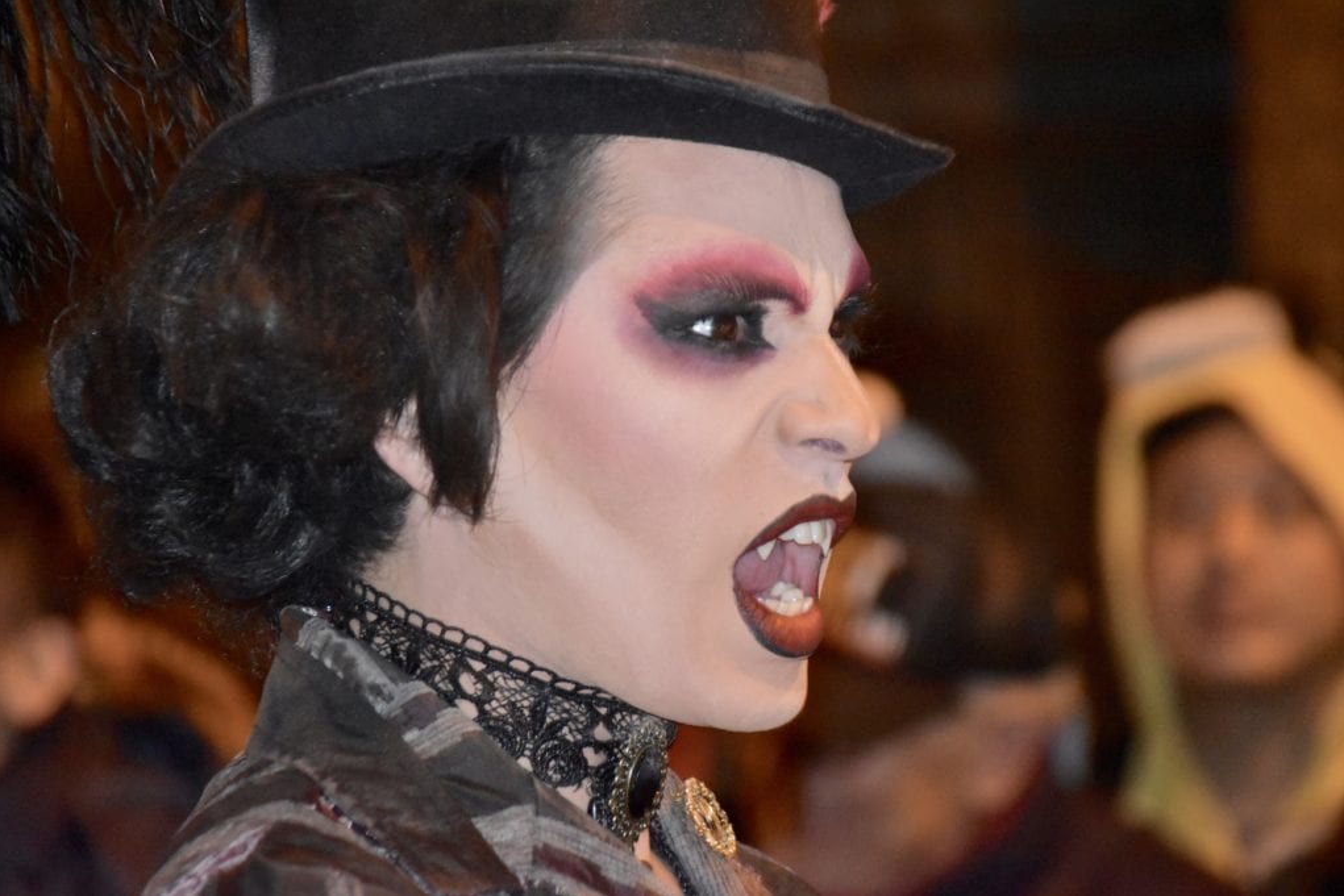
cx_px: 671
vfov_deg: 3.7
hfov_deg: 5.5
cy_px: 448
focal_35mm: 376
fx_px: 14038
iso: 6400
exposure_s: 1/60
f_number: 6.3
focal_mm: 250
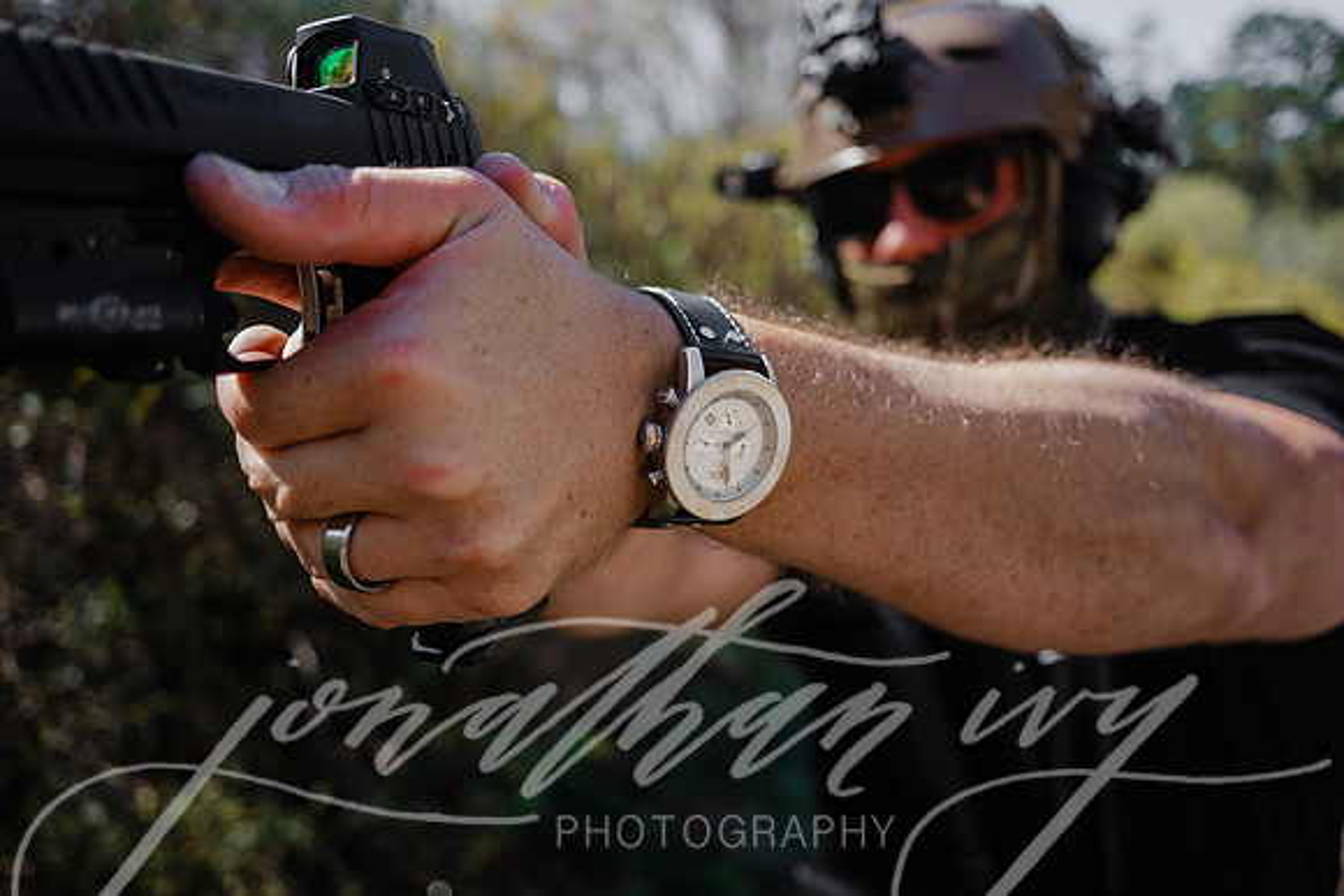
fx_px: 971
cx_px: 672
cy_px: 448
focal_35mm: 26
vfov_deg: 49.6
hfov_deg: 69.4
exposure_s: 1/160
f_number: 2.8
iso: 32
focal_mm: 26
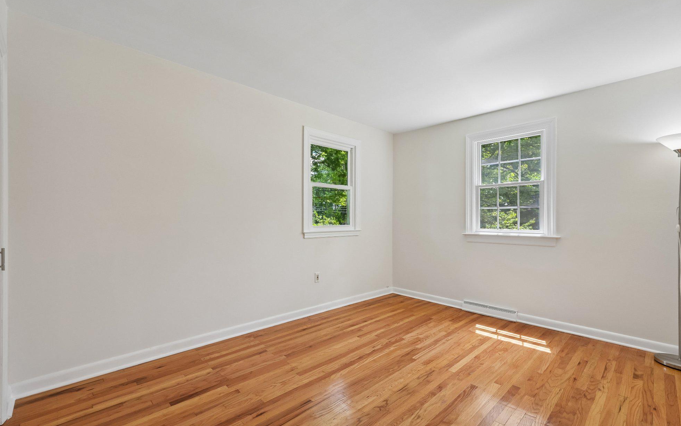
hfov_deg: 97.8
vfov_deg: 71.2
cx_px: 339
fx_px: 297
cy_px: 222
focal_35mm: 16
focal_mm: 15
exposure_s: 1/15
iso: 400
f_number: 11
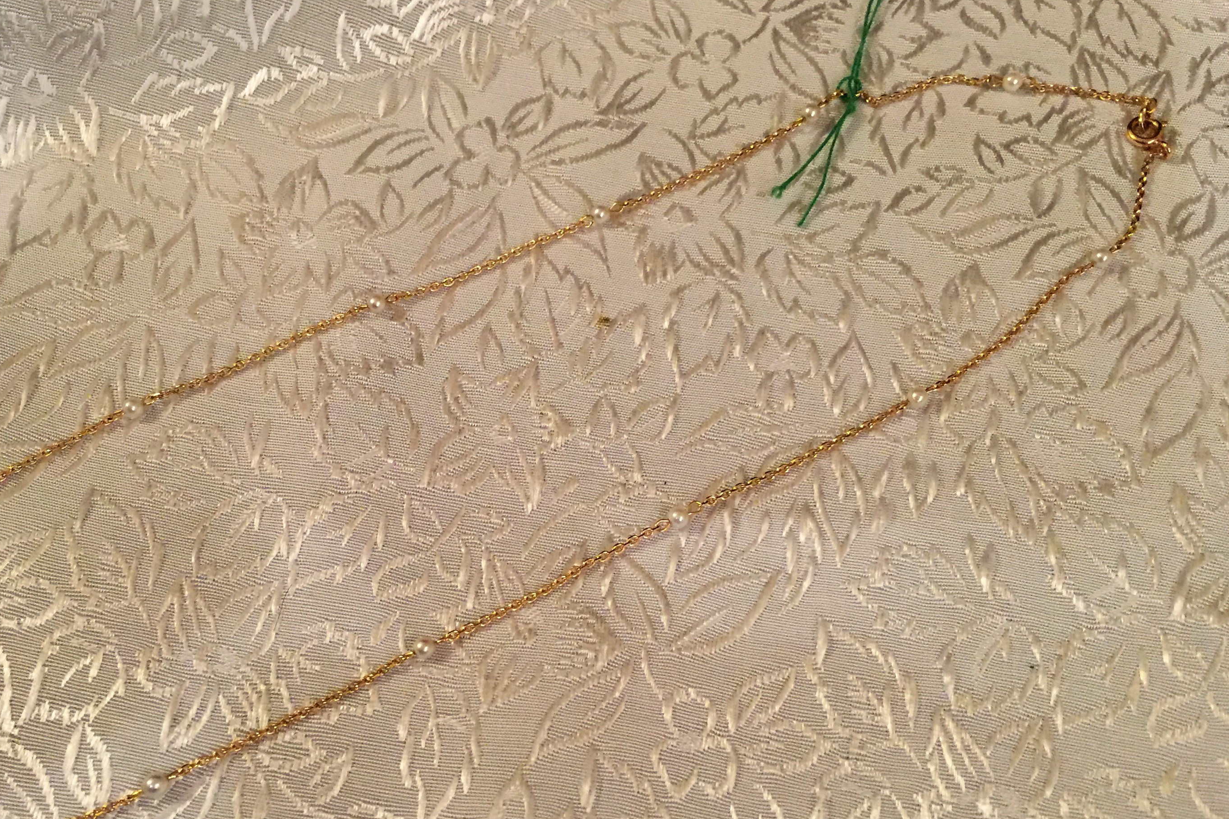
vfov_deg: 36.7
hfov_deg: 52.9
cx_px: 519
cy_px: 494
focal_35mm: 36
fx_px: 1229
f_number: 2.2
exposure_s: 1/33
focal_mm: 4.15
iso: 250
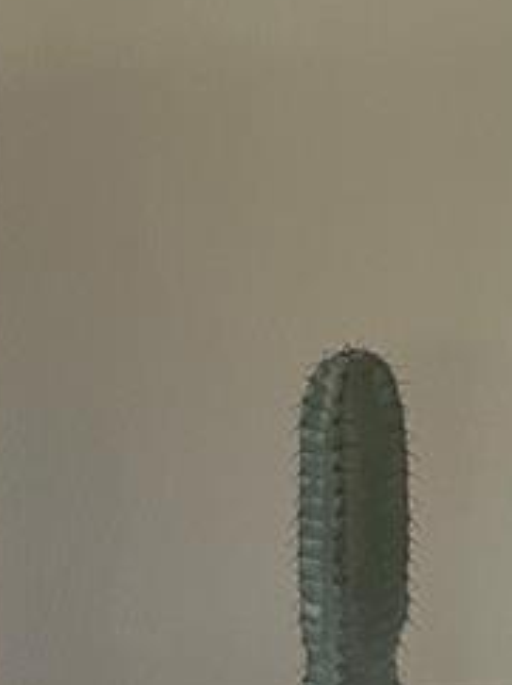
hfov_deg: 10.3
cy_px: 883
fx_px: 2549
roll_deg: +4.1
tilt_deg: -16.3
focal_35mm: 129
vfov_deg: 14.7
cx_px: -625
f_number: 1.6
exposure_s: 1/60
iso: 125
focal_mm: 4.2
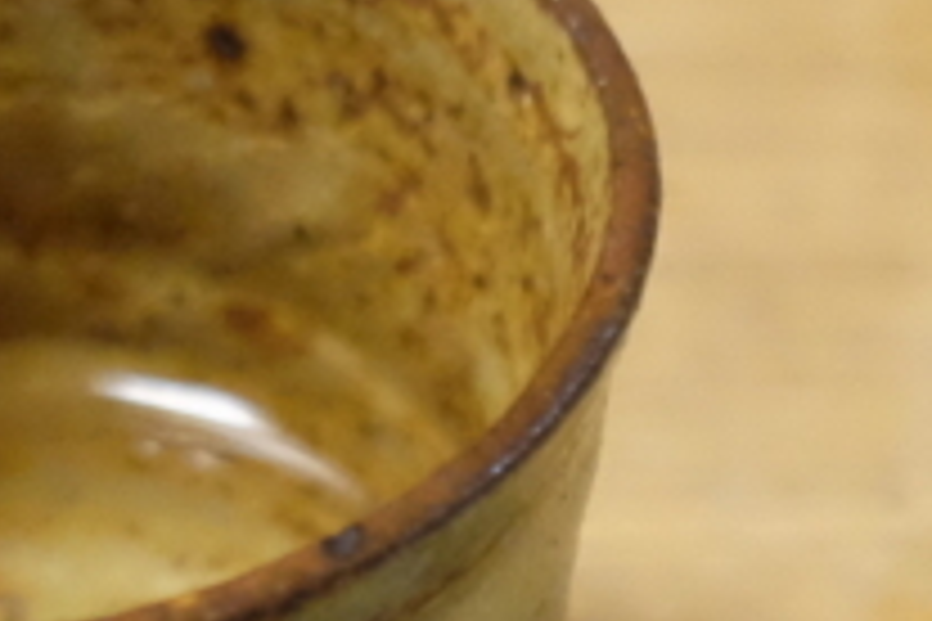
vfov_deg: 8.2
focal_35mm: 153
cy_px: 1528
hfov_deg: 13.3
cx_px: 887
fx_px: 3961
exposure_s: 1/150
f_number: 3.2
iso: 6400
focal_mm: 20.5
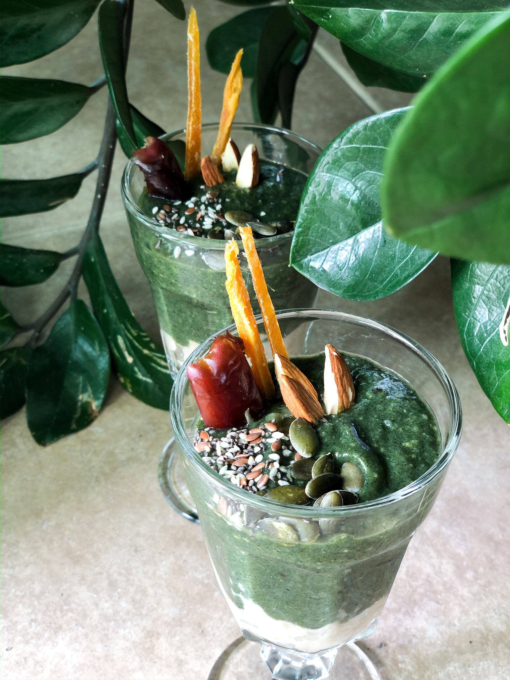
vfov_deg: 36.8
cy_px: 340
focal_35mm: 52
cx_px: 255
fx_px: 1021
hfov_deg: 28.0
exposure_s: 1/60
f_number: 2.4
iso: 40
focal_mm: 6
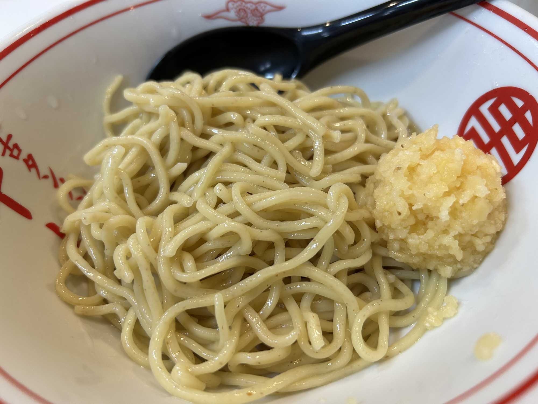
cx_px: 269
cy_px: 202
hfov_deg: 67.3
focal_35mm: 26
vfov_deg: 53.1
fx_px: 404
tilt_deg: -49.8
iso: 80
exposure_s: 1/100
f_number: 1.5
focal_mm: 5.7
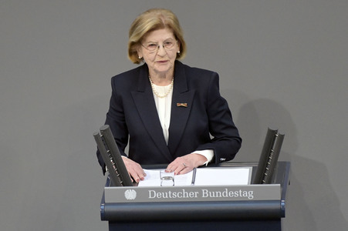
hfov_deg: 4.1
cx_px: 174
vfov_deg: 2.7
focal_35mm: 500
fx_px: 4830
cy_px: 116
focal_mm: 500
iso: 10000
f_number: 5.6
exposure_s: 1/320
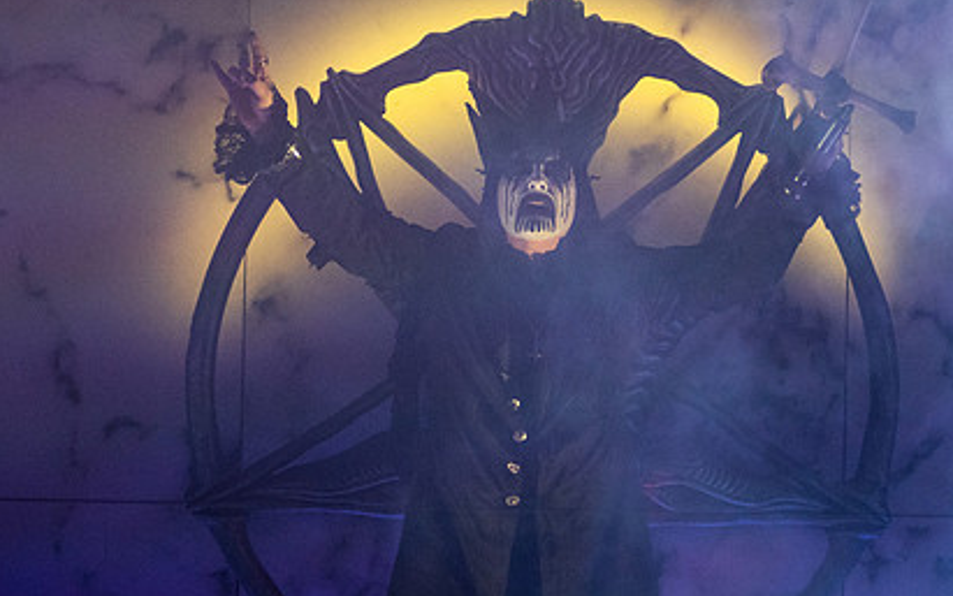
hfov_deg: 5.8
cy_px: 304
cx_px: 552
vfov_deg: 3.6
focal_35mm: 365
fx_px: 9481
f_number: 3.2
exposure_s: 1/1250
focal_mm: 200
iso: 2000
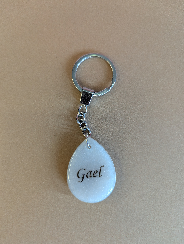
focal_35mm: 24
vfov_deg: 71.5
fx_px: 170
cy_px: 122
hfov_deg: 56.9
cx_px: 92
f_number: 1.85
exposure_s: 1/63
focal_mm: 6.81
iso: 65
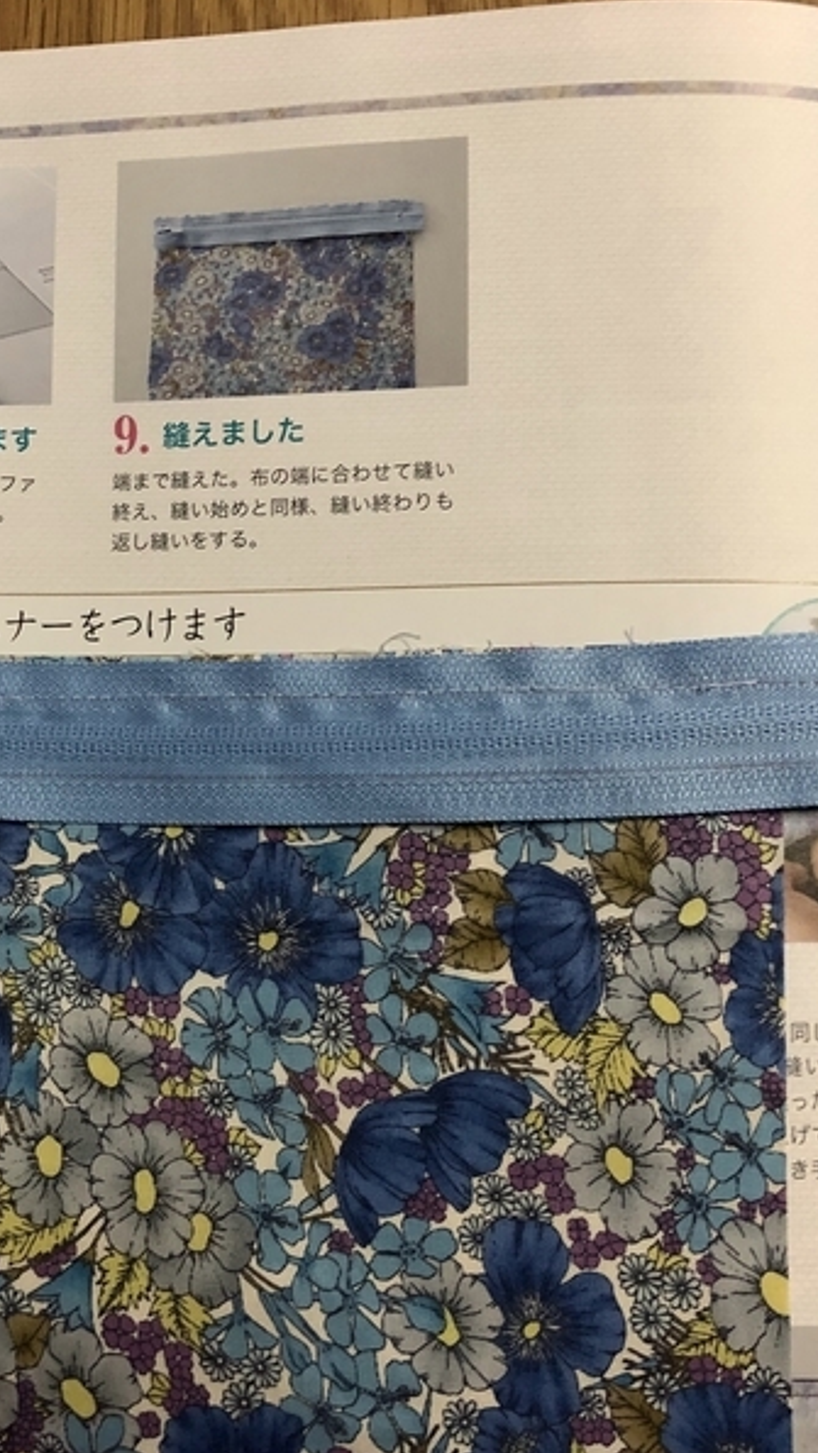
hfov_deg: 28.7
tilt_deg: -83.4
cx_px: 239
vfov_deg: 49.4
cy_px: 725
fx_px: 1580
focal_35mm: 41
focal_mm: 4
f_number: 1.8
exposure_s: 1/12
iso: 100
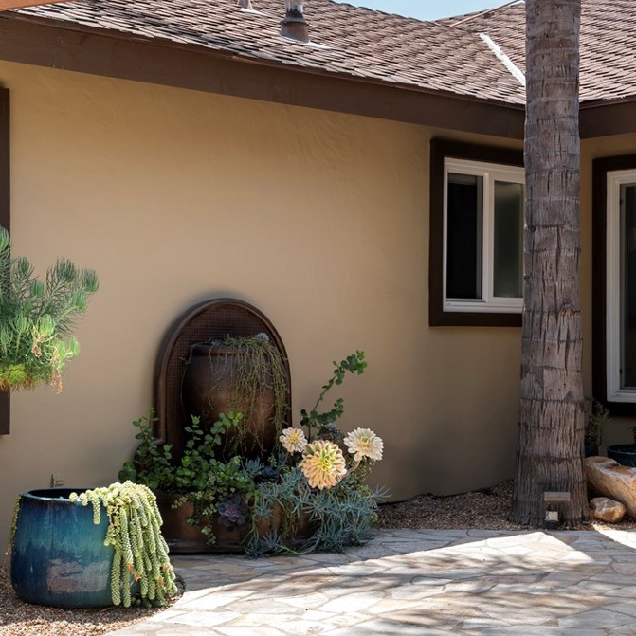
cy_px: 318
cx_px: 332
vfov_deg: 28.2
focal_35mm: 61
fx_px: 1268
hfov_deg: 28.2
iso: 40
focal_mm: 47
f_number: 10
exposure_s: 1/15
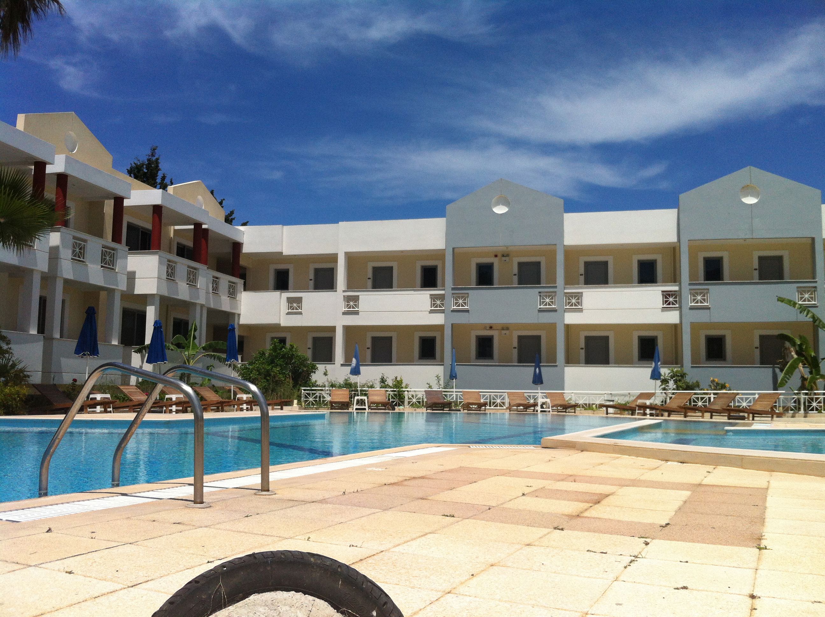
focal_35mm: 35
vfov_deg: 40.6
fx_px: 833
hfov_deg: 52.7
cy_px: 308
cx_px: 412
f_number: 2.8
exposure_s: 1/3771
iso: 80
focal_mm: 3.85
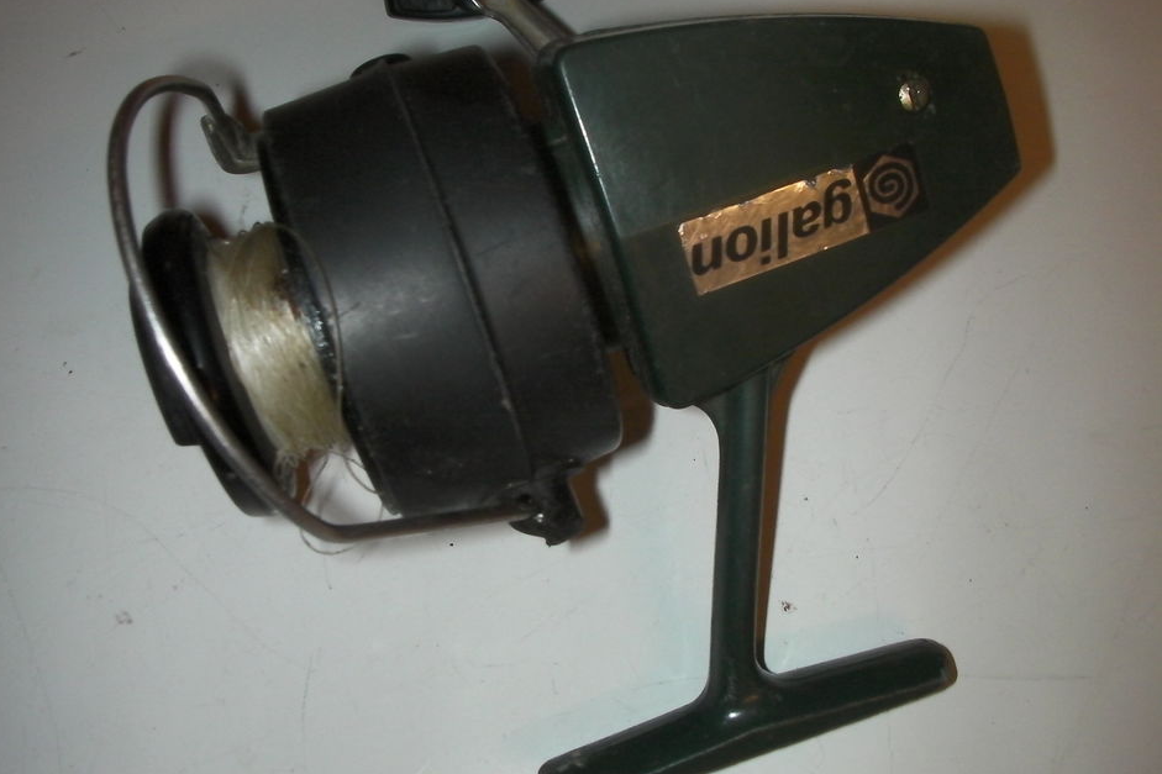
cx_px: 546
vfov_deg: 31.9
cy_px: 349
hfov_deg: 46.4
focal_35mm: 42
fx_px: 1355
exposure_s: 1/30
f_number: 5.6
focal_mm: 6.3
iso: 200
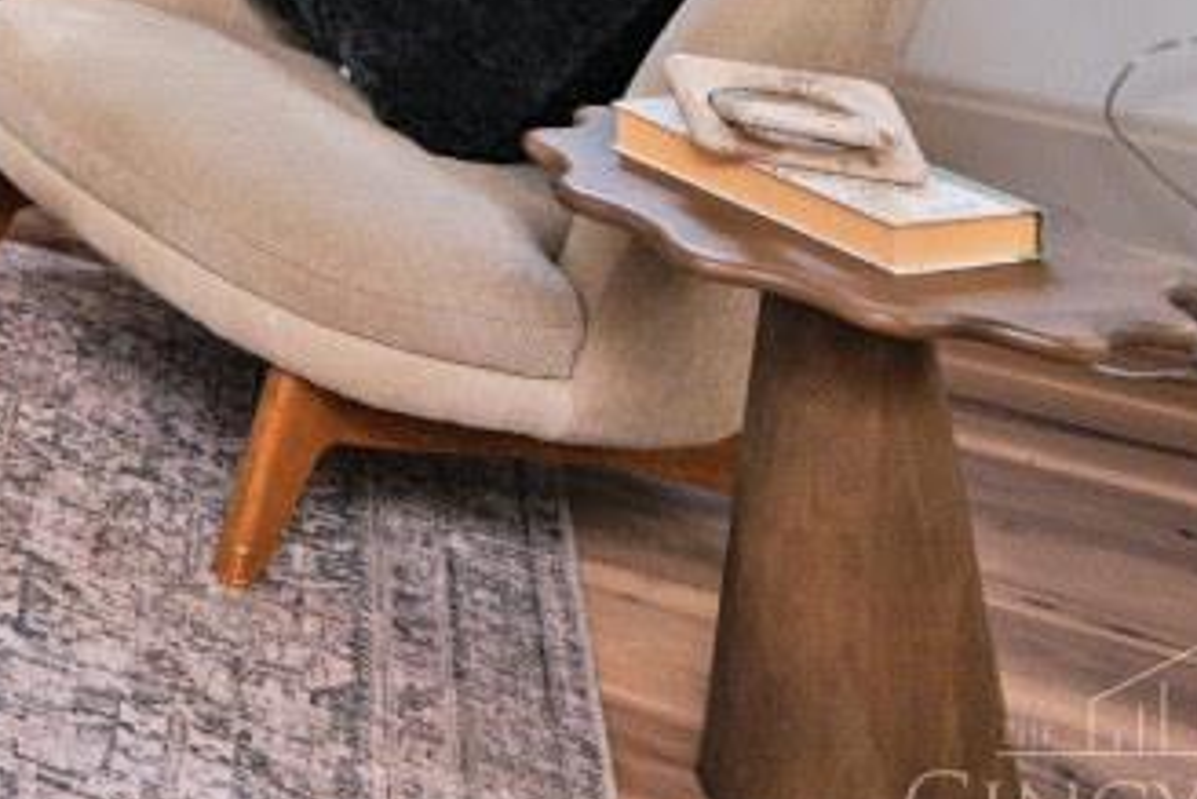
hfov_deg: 18.4
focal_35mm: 64
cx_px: -1274
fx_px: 2129
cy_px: -890
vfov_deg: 15.7
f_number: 4
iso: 360
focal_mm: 14
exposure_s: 1/60
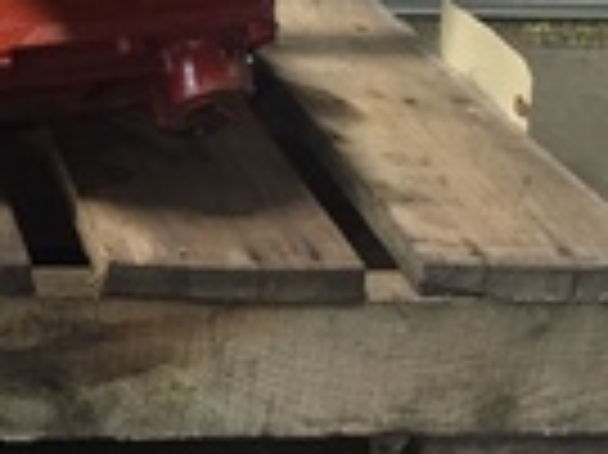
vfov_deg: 16.3
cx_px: -113
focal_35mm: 86
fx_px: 1509
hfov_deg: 21.3
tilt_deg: -15.2
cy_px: -126
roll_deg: -2.7
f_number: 2.2
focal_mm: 4.15
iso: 200
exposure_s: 1/30
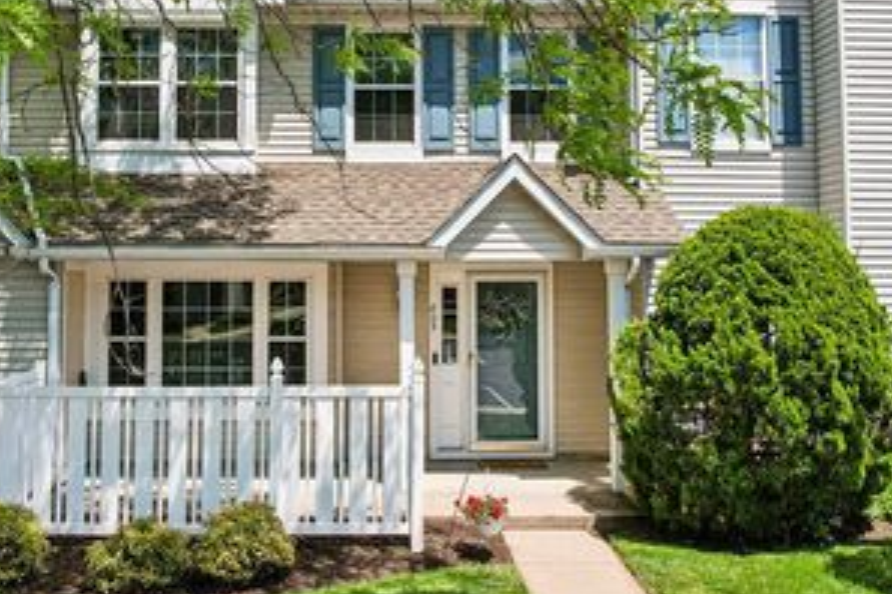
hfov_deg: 51.6
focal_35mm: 37
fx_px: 917
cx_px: 366
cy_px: 214
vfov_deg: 35.7
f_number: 2.8
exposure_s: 1/2000
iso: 100
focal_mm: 8.4
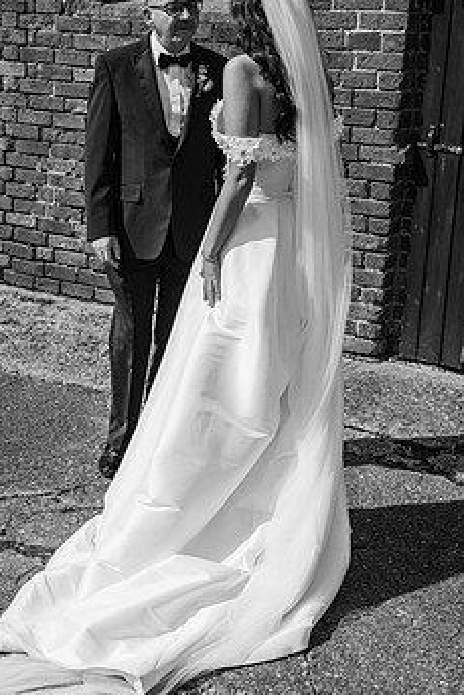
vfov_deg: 31.9
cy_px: 336
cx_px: 166
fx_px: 1217
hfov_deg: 21.5
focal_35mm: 63
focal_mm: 48
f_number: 5.6
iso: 64
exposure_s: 1/2000
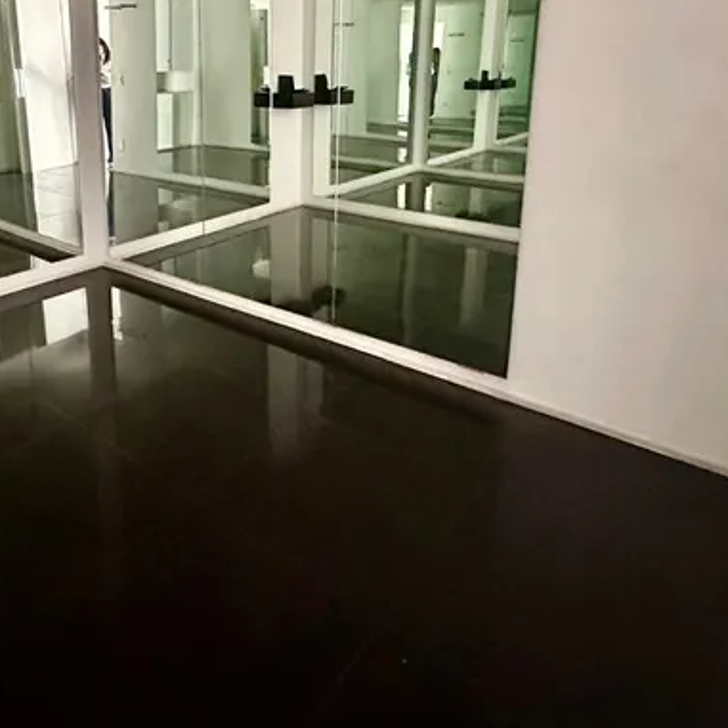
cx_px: 218
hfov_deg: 58.9
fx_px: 619
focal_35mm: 26
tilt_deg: -12.3
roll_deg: +0.6
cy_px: 201
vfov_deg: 58.4
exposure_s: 1/40
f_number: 2.2
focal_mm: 2.22
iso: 1600
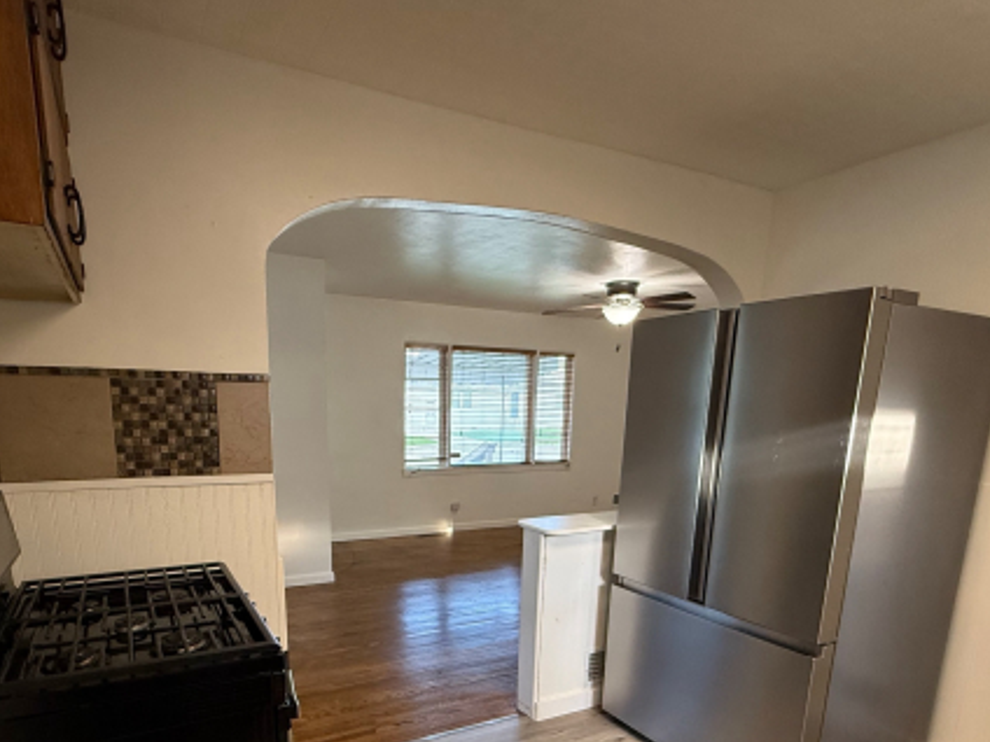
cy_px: 532
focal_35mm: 22
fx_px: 629
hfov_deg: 76.1
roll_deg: -0.9
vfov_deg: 58.7
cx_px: 433
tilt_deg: -11.3
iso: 320
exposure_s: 1/120
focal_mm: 2.22
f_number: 2.2
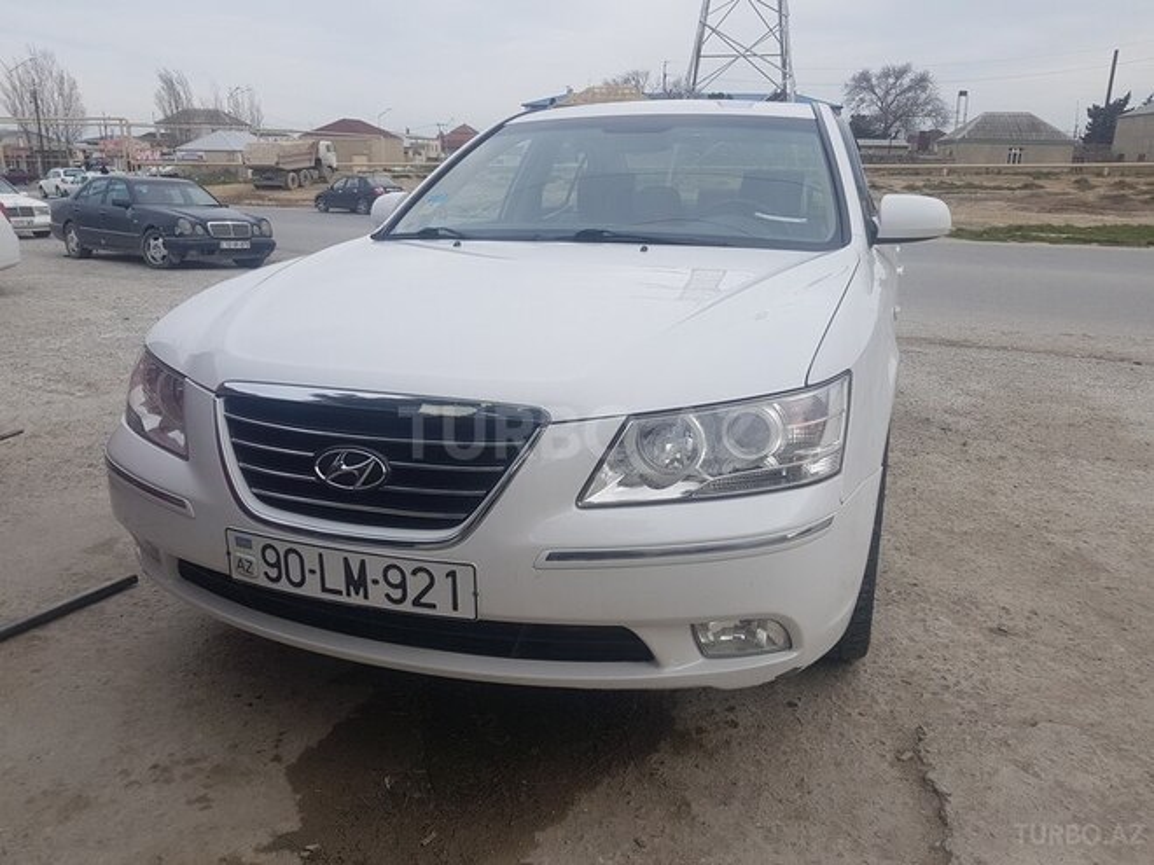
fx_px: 867
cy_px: 432
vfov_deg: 53.1
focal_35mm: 26
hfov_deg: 67.3
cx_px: 577
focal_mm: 4.2
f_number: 1.7
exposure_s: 1/1100
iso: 40
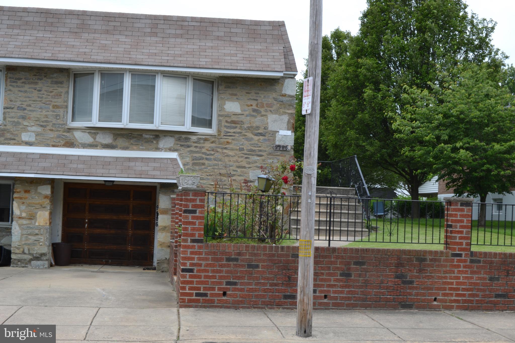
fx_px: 751
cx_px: 258
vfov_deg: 25.7
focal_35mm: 52
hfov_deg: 37.9
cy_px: 172
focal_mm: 35
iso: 100
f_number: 18
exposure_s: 1/30
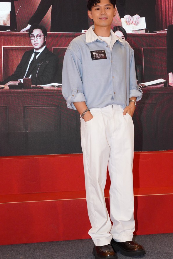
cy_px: 99
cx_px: 107
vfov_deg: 37.3
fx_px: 382
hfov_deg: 25.5
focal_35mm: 53
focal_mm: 39
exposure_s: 1/125
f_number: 8
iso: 4000
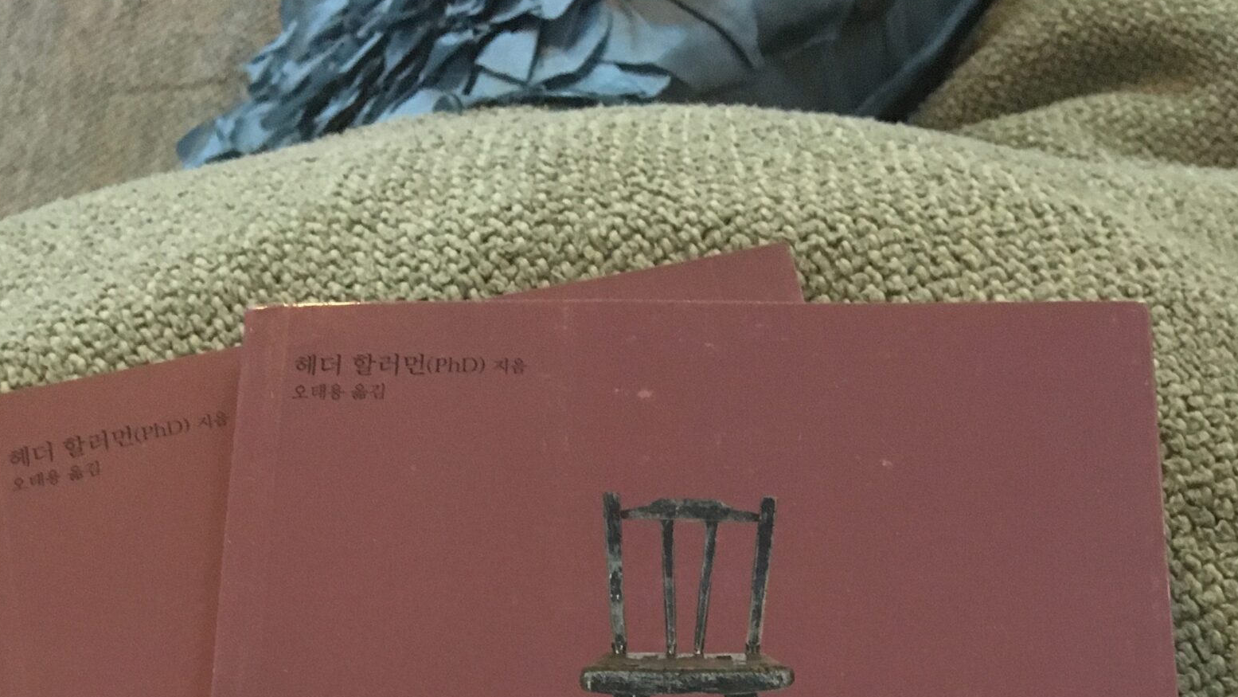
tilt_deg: -68.8
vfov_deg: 20.2
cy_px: 1015
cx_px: 663
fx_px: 1707
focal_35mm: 52
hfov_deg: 39.8
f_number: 2.2
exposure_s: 1/17
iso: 200
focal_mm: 4.15
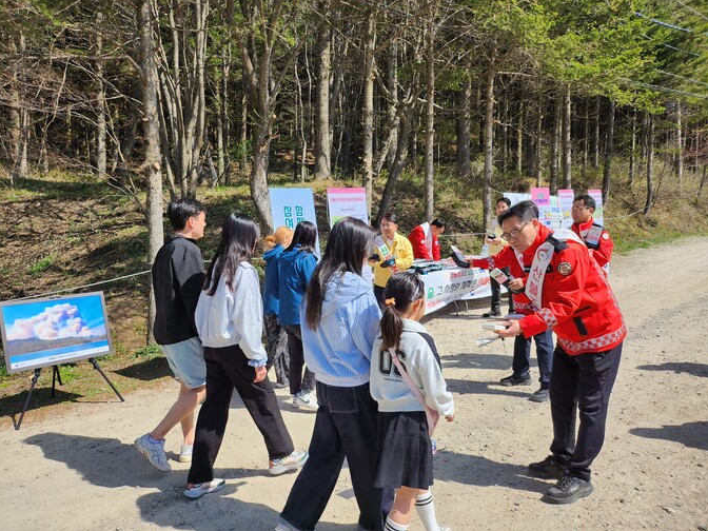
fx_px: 511
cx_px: 350
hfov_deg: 69.4
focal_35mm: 25
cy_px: 257
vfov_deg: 54.9
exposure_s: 1/2805
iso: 50
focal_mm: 5
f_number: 1.8
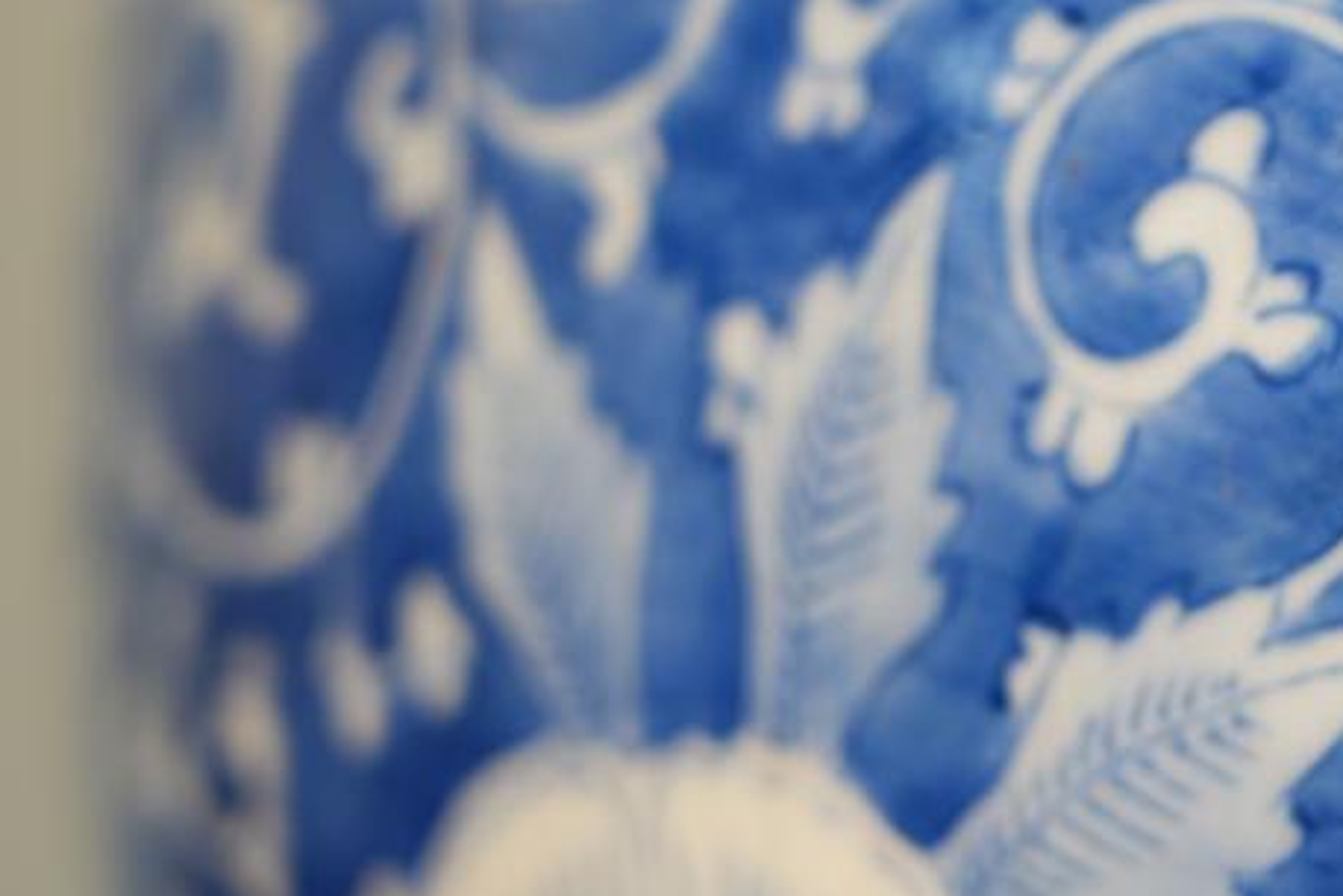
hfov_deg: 8.2
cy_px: 234
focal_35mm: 249
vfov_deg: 5.5
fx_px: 9291
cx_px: 1496
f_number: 4
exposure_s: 1/125
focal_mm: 105
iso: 1000
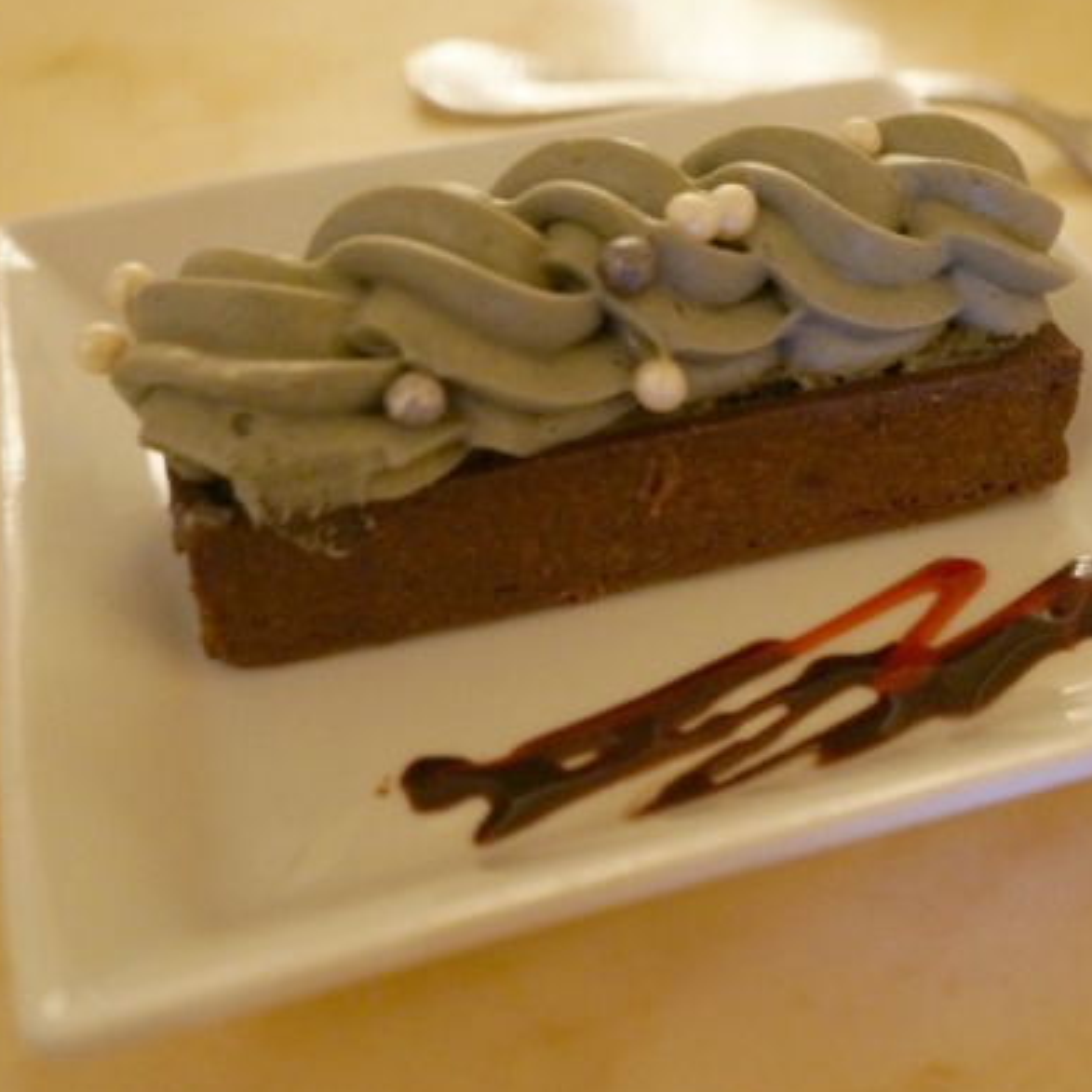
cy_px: 546
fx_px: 1535
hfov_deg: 39.0
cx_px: 662
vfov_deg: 39.2
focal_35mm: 43
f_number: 4
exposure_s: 1/5
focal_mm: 22
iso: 3200
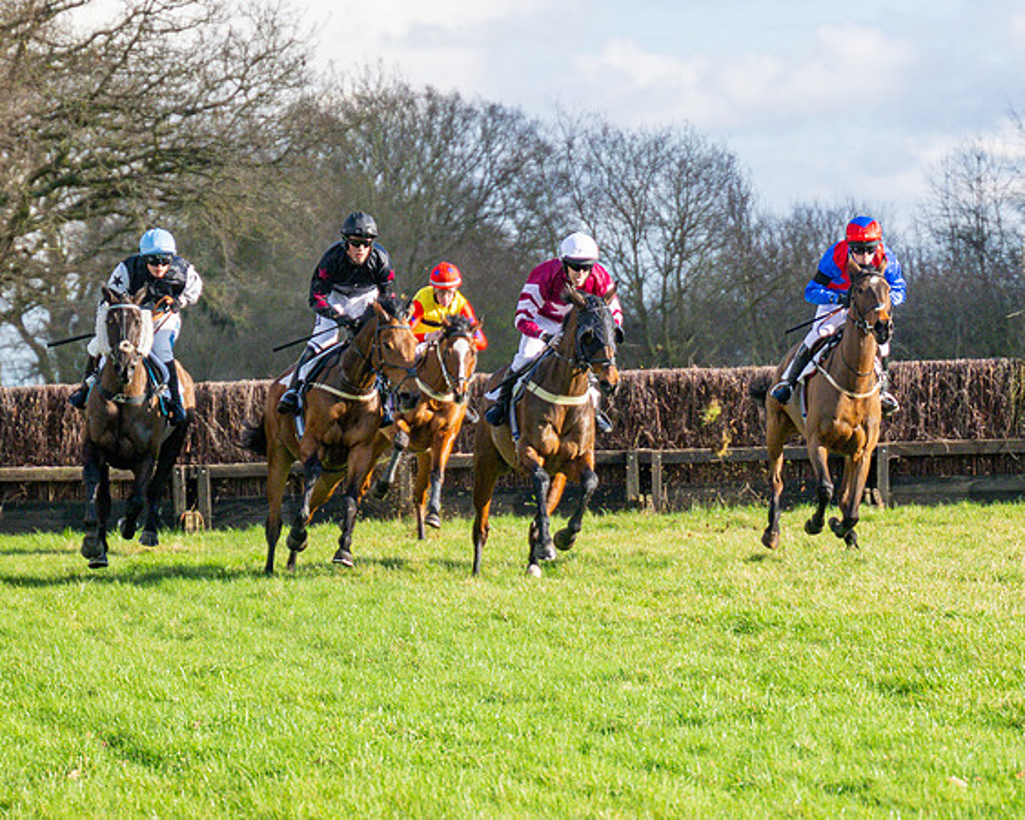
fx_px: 8130
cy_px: 465
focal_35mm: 268
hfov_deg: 7.2
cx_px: 567
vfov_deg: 5.8
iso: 400
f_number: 4
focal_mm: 103
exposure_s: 1/2000
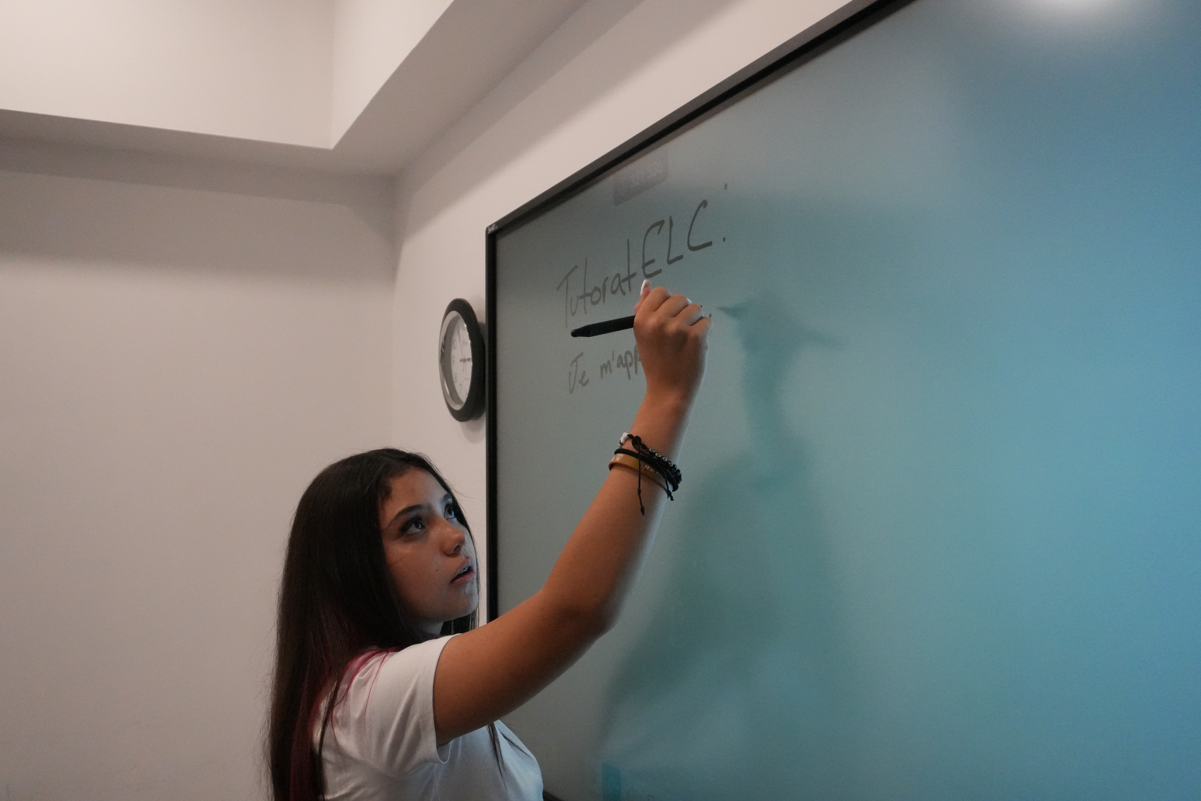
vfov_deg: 38.4
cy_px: 400
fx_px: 1151
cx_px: 600
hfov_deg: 55.1
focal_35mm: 34
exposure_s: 1/800
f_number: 4.5
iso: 6400
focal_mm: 23
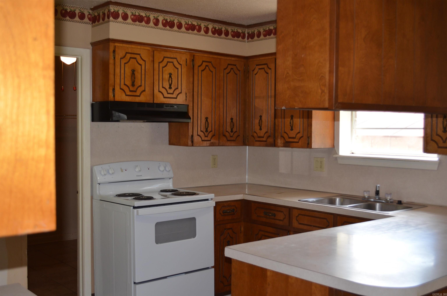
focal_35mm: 42
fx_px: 520
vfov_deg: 31.7
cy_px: 148
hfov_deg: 46.5
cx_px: 224
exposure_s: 1/100
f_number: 4.5
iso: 400
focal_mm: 28
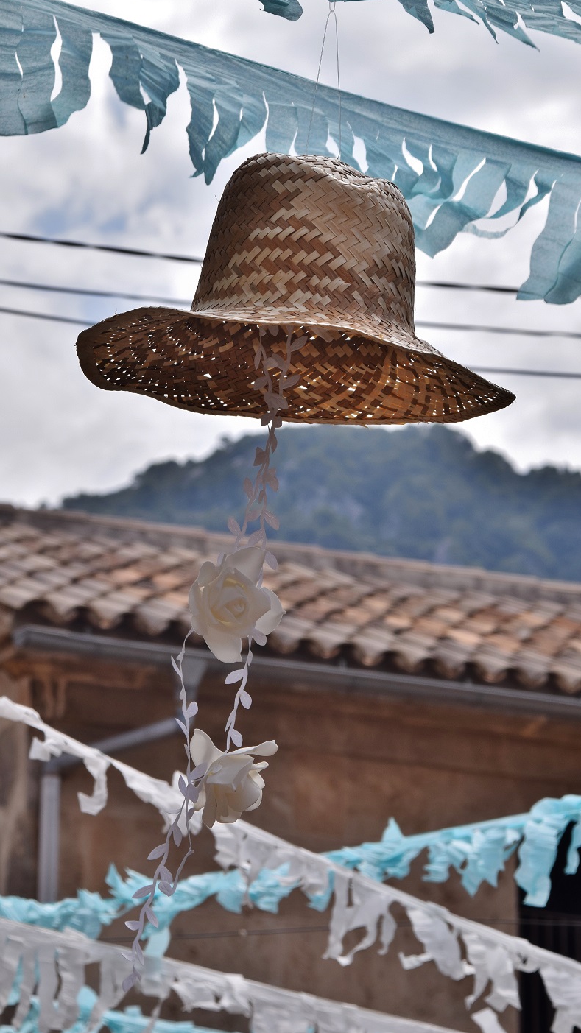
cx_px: 309
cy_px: 485
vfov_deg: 16.4
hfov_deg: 9.3
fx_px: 3588
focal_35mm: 131
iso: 200
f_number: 11
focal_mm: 78
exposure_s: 1/500
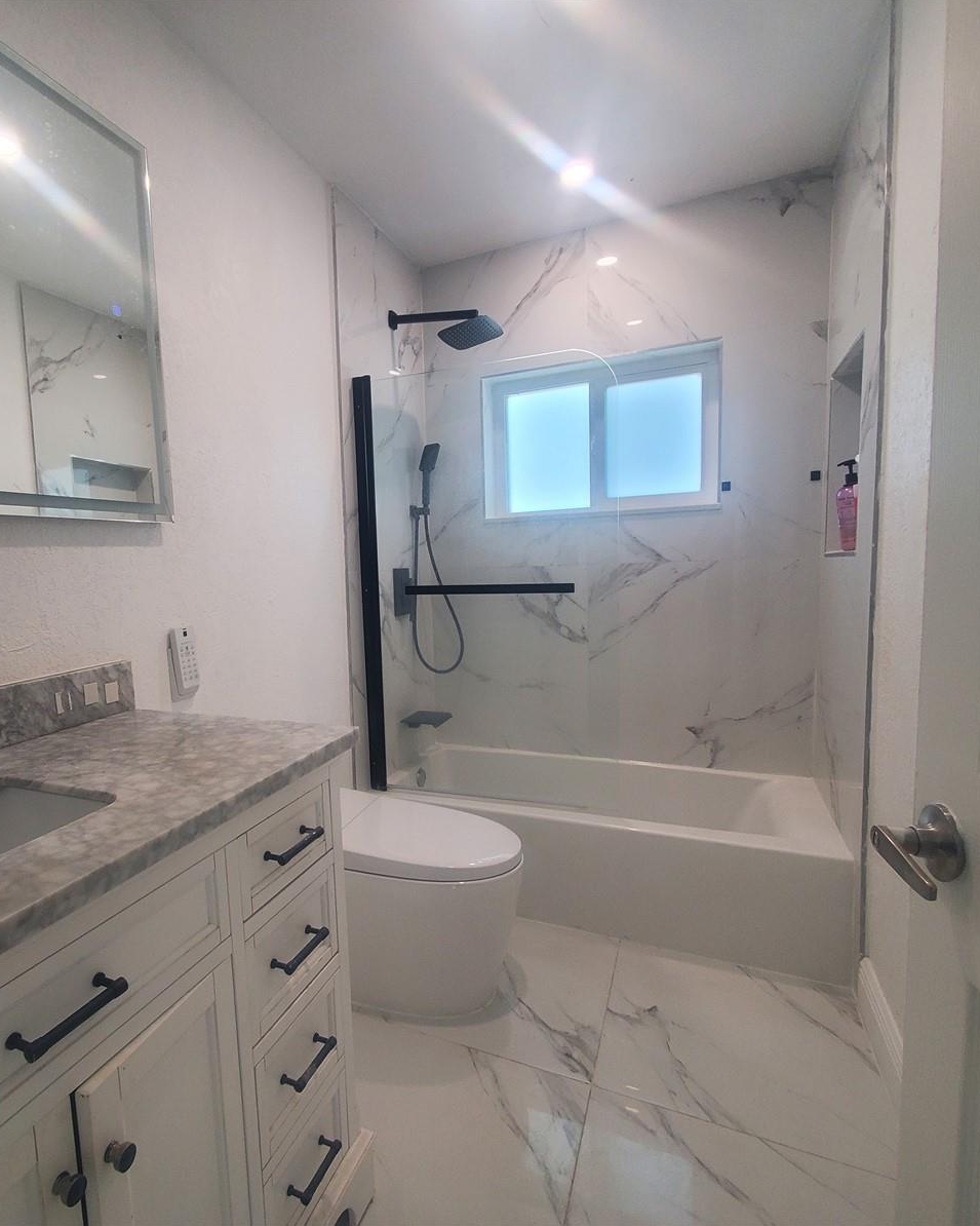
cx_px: 369
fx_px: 616
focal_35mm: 17
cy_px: 611
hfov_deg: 75.7
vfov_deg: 89.6
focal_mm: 1.8
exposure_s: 1/60
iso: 125
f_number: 2.2
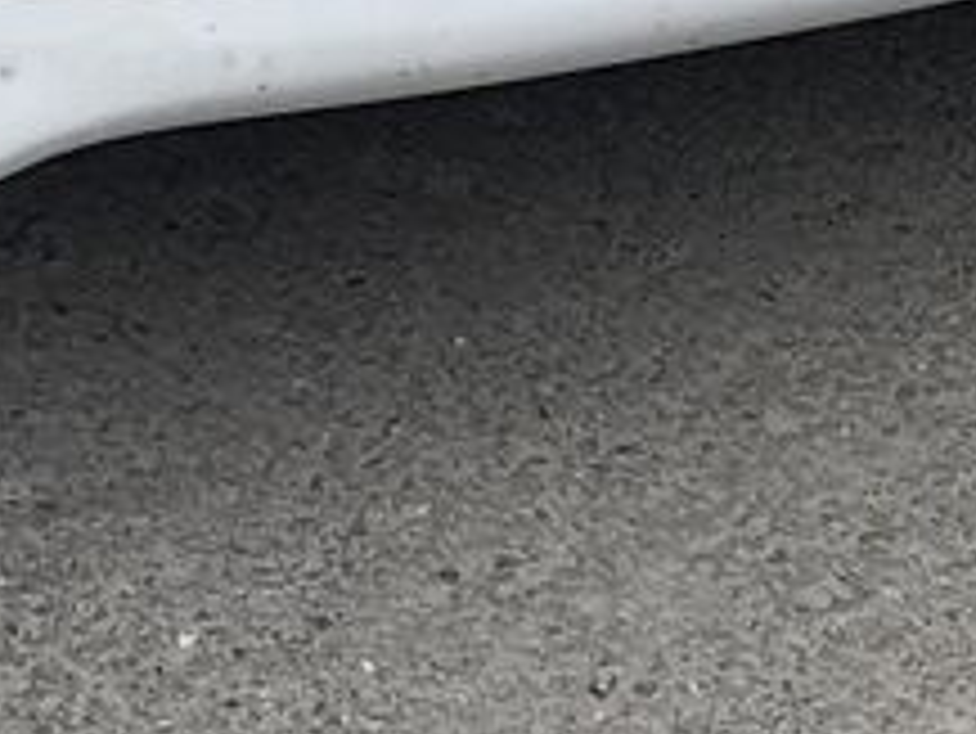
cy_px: -1283
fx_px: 5191
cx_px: 144
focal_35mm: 184
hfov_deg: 10.7
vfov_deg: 7.3
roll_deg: -2.0
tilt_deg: -29.3
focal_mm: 5.1
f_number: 1.6
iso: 32
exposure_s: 1/3788
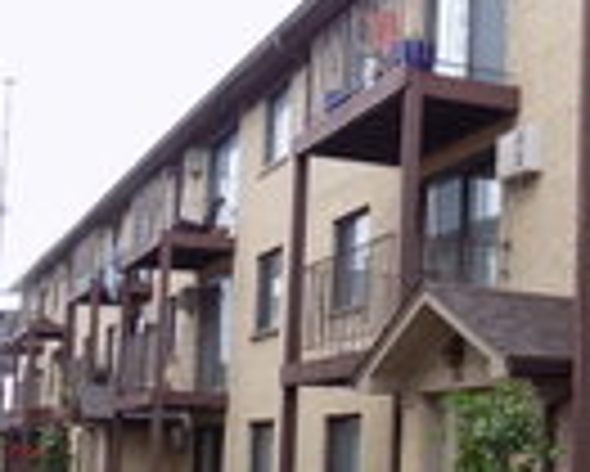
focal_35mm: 73
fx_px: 1276
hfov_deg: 23.5
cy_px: 346
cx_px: 736
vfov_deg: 20.9
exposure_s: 1/30
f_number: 3.1
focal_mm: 4
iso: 100
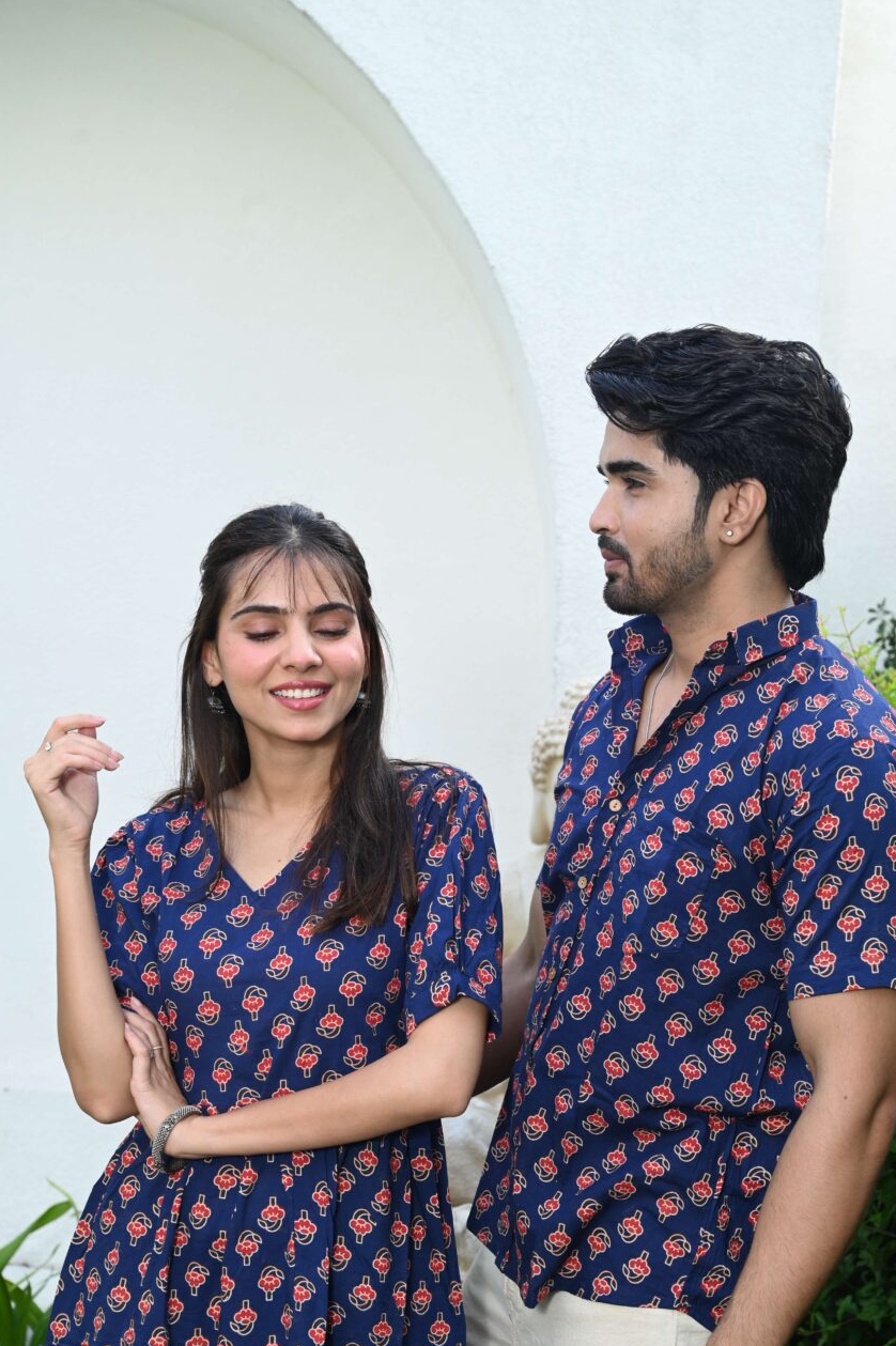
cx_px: 485
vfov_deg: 32.3
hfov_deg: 21.9
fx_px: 2317
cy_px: 785
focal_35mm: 62
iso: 250
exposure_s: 1/160
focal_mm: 53
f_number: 5.6
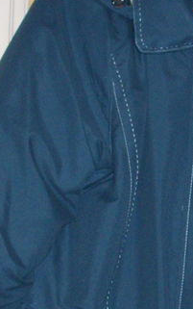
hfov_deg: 10.5
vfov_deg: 16.9
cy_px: 254
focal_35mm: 122
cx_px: 257
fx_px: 1025
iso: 160
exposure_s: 1/50
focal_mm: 6.2
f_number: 2.8
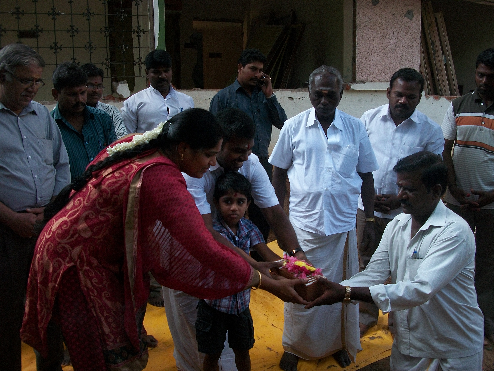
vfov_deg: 44.2
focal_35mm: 32
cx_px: 247
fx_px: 457
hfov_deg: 56.8
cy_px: 186
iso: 80
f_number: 2.9
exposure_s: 1/125
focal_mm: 5.7
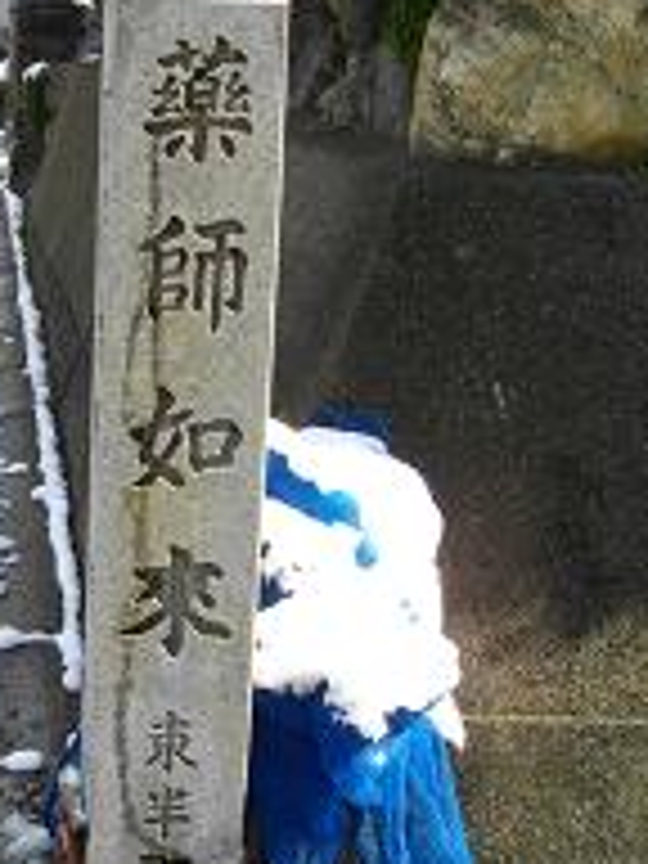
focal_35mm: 65
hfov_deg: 22.0
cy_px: 430
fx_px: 1622
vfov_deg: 29.8
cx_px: 40
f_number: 5.5
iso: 100
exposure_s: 1/160
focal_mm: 5.7
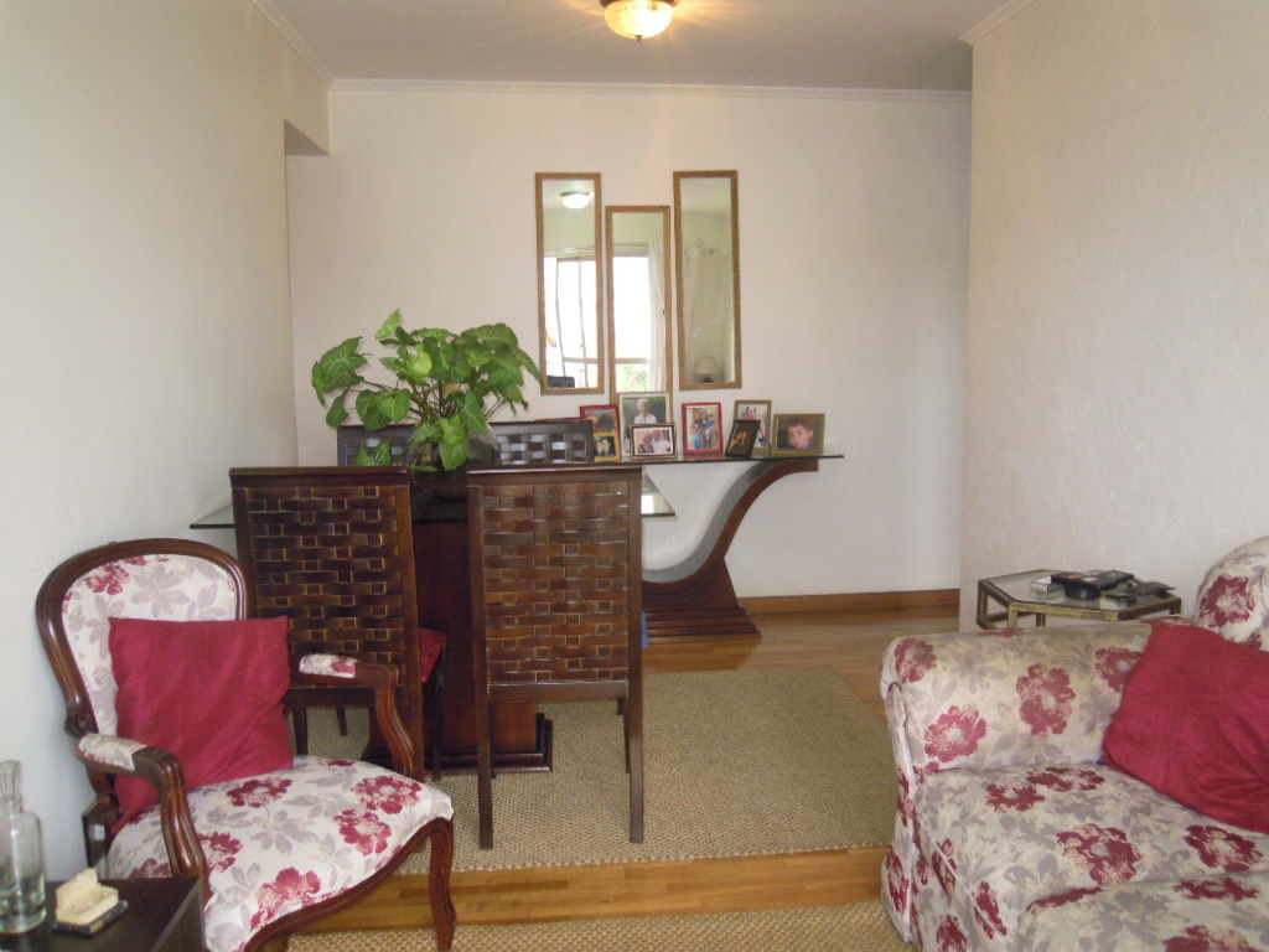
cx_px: 634
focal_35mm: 28
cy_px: 476
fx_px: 1026
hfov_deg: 63.4
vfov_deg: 49.7
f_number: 2.7
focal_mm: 5
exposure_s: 1/80
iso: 320
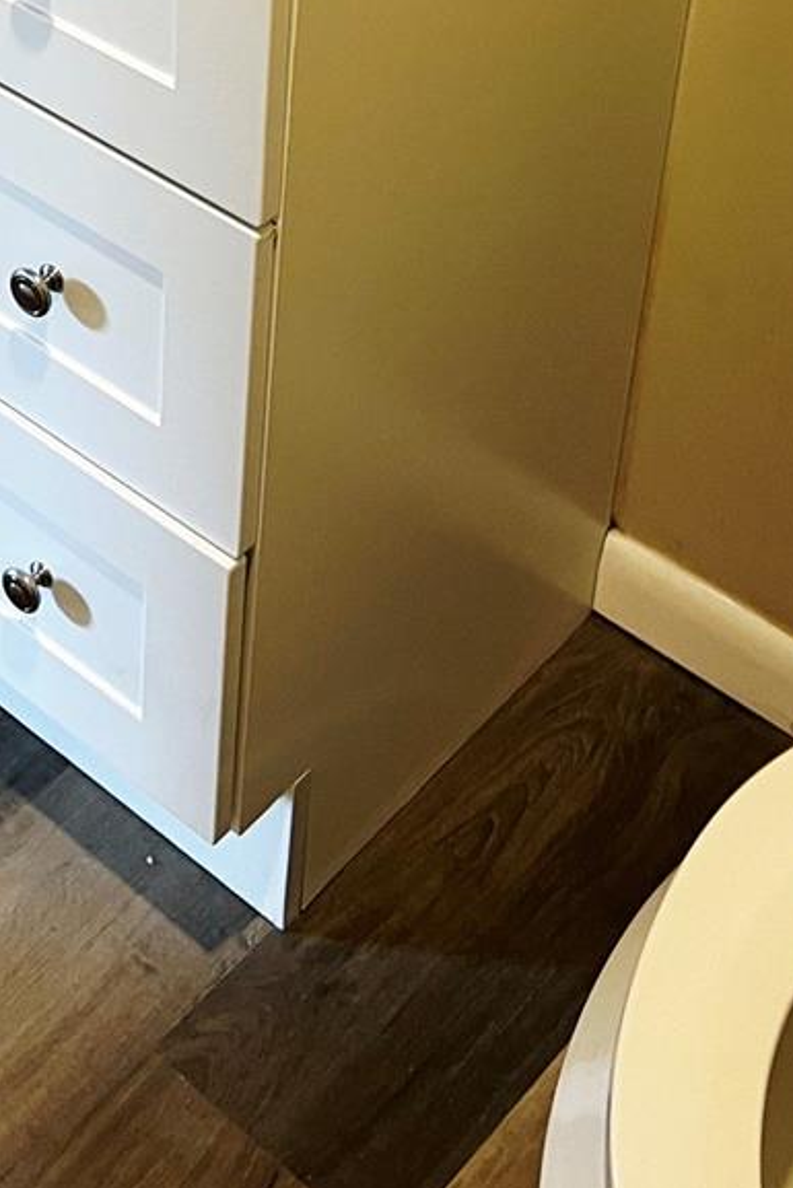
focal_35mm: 72
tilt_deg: -25.4
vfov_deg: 25.0
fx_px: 2377
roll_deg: +1.0
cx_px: -167
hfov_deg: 18.0
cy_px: -282
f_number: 1.5
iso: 100
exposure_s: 1/60.2
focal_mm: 5.7
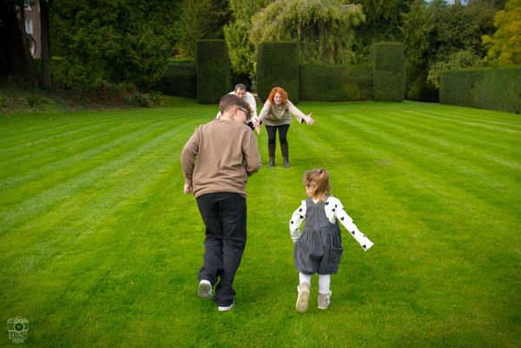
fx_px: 506
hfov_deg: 54.4
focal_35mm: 35
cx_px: 260
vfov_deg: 37.9
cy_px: 174
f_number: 6.3
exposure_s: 1/100
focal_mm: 35
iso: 100
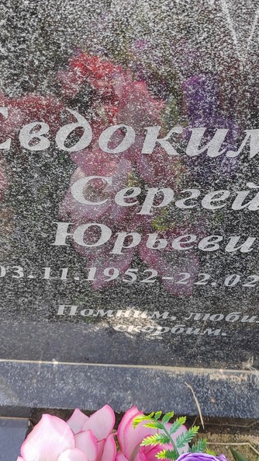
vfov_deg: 43.7
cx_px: 178
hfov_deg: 25.3
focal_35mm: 47
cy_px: 232
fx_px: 573
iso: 100
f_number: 1.9
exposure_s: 1/240
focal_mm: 5.52
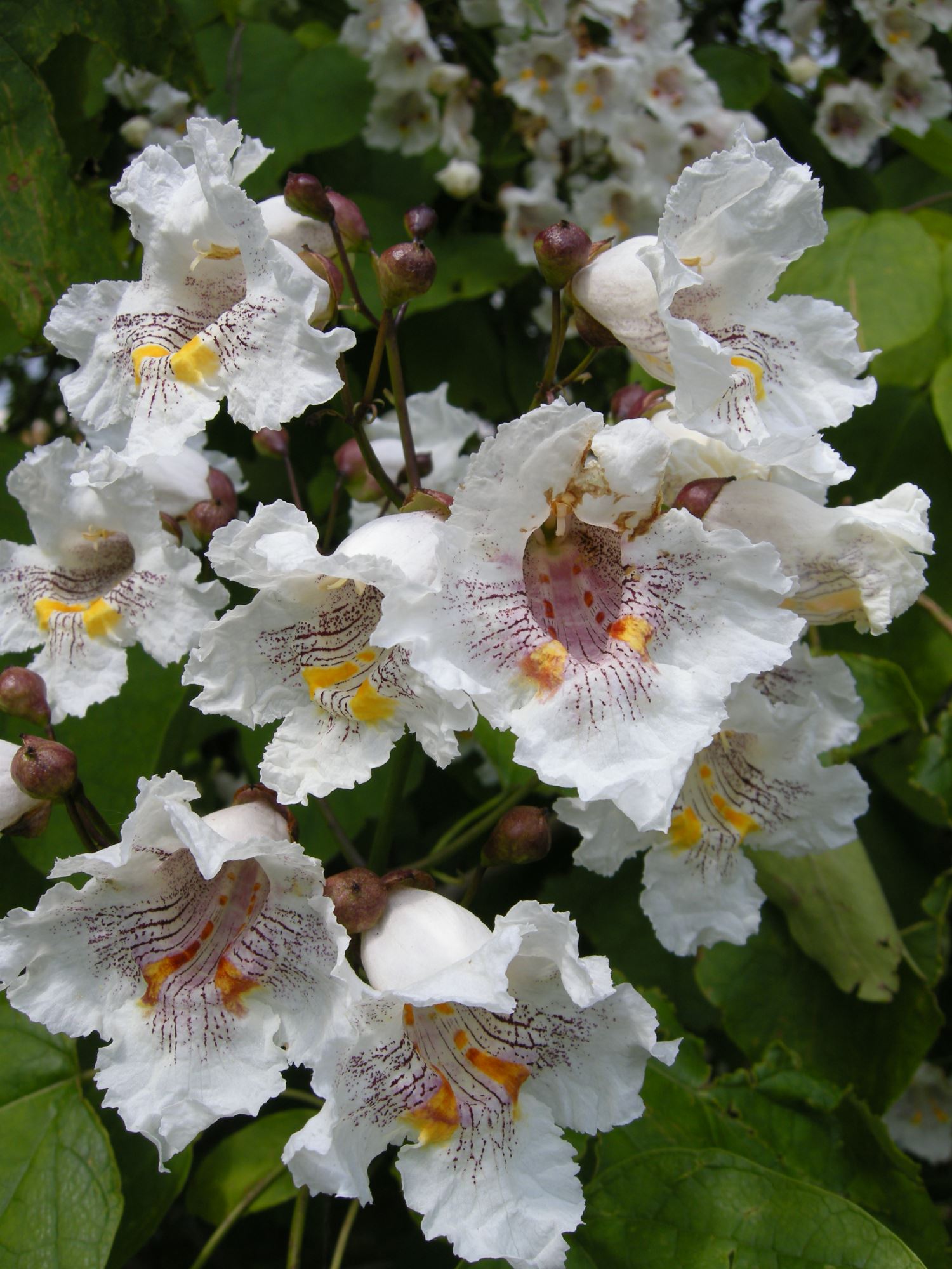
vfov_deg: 52.6
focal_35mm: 35
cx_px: 476
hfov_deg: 40.7
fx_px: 1283
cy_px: 634
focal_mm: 7.5
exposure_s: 1/252
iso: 64
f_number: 4.8
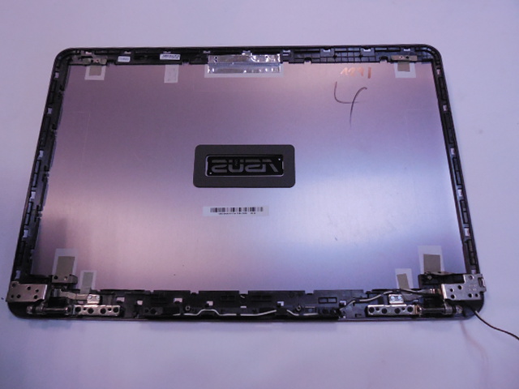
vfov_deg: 53.1
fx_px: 390
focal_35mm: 26
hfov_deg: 67.3
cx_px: 260
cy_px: 194
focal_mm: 4.6
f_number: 3.5
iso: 800
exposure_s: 1/125
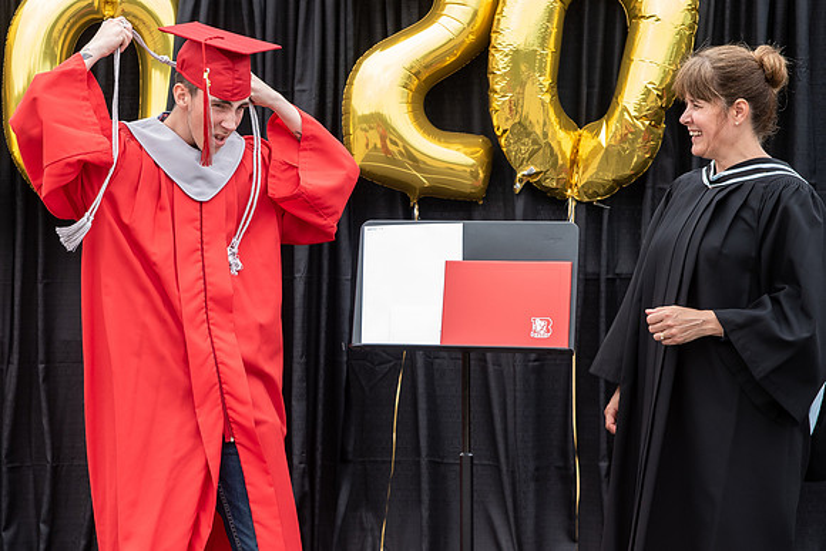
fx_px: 2376
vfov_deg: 13.2
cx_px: 209
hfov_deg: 19.6
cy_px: 322
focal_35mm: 104
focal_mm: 60
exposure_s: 1/500
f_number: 5.6
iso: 500
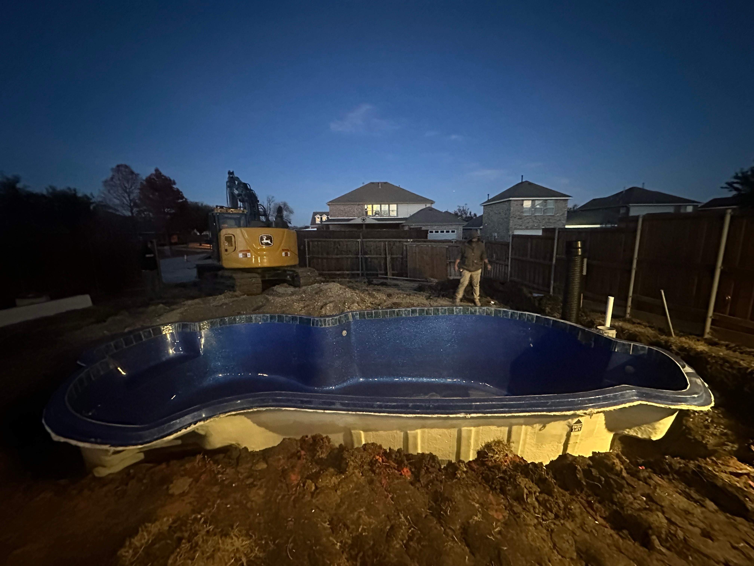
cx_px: 377
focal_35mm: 14
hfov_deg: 102.1
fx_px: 305
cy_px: 283
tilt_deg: -10.5
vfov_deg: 85.7
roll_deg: +0.6
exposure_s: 1/20
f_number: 2.2
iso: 2500
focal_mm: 2.22
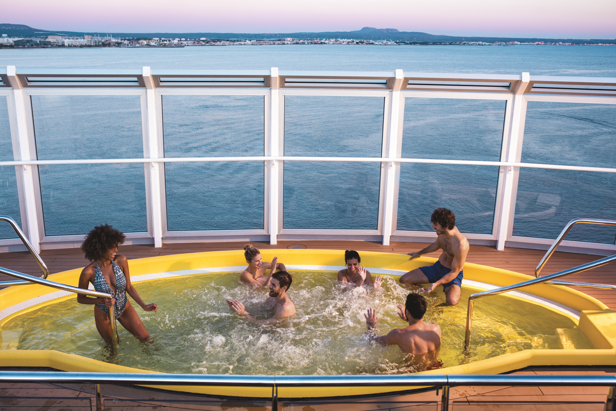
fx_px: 599
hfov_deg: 54.4
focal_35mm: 35
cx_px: 308
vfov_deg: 37.9
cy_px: 206
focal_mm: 35
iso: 320
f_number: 4.5
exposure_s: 1/250
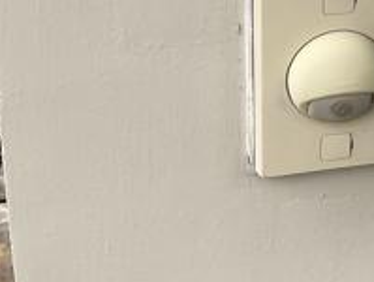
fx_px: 1039
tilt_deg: -22.2
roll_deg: -4.4
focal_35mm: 96
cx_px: 498
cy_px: -78
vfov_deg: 14.8
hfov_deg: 18.8
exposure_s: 1/627
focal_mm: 3
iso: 16
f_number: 1.8
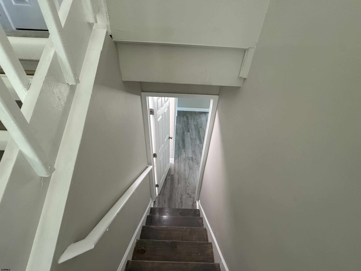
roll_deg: -3.9
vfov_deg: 85.7
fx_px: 146
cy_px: 136
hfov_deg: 102.1
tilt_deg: -33.3
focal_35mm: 14
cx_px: 180
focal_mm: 2.22
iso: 250
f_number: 2.2
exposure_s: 1/60
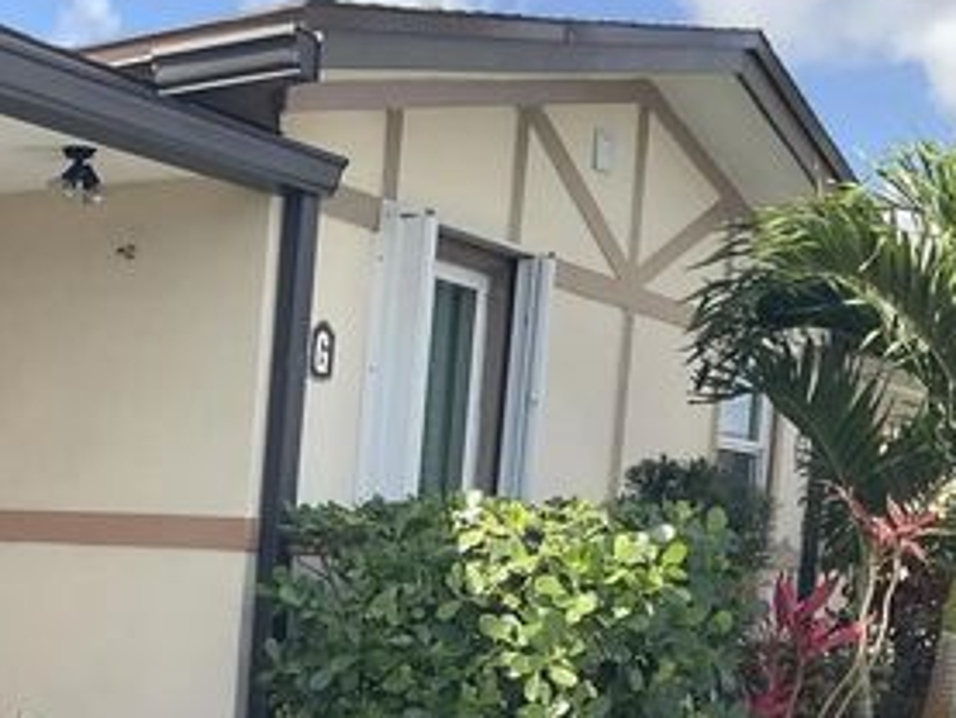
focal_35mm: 67
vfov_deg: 21.2
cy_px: 721
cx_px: -114
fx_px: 1851
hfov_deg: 26.5
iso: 16
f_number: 1.8
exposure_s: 1/666
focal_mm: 3
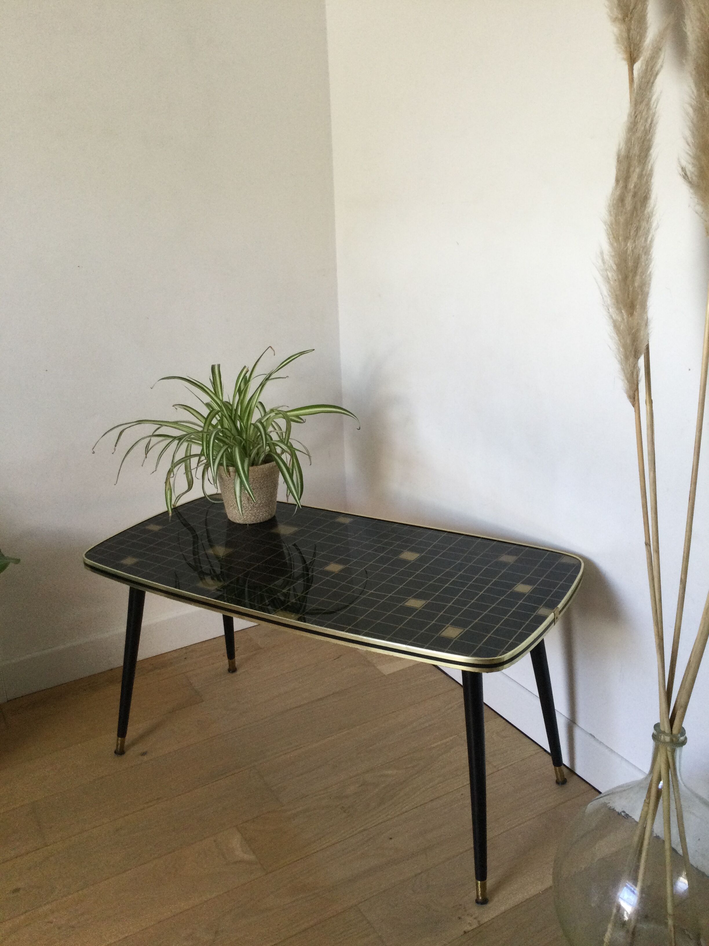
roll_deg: +4.0
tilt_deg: -15.2
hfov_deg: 45.4
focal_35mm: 31
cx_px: 354
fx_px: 847
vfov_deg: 58.4
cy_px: 473
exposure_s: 1/33
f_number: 2.4
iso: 40
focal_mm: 3.3
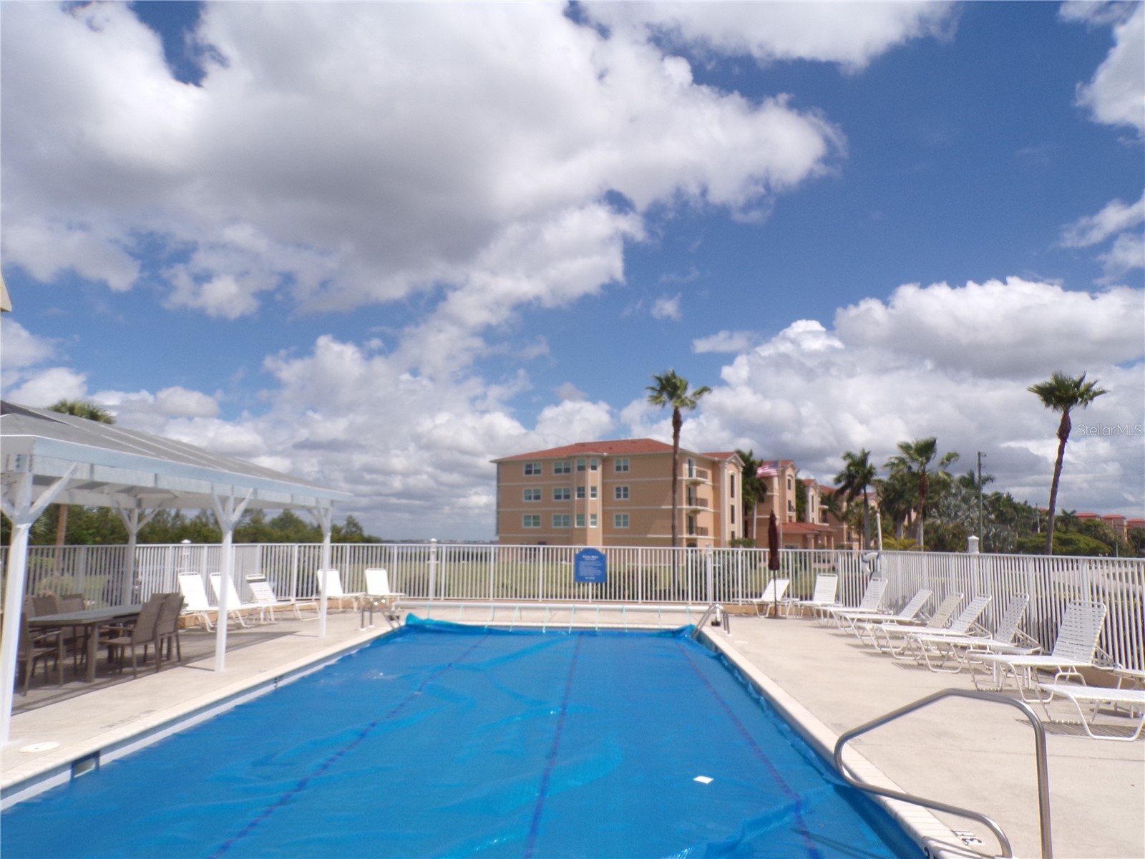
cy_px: 430
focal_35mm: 24
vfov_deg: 56.8
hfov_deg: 71.6
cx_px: 572
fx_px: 794
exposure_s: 1/600
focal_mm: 4.3
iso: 80
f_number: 5.8
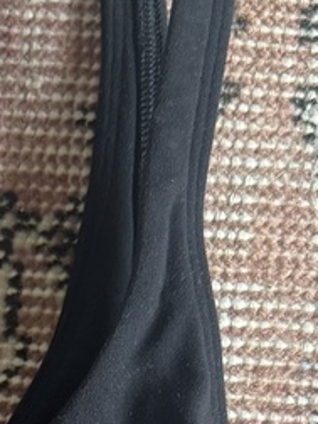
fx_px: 1556
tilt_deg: -78.7
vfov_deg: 14.3
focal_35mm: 127
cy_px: 682
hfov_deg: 11.0
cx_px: -215
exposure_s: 1/60
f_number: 1.78
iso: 250
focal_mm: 6.76
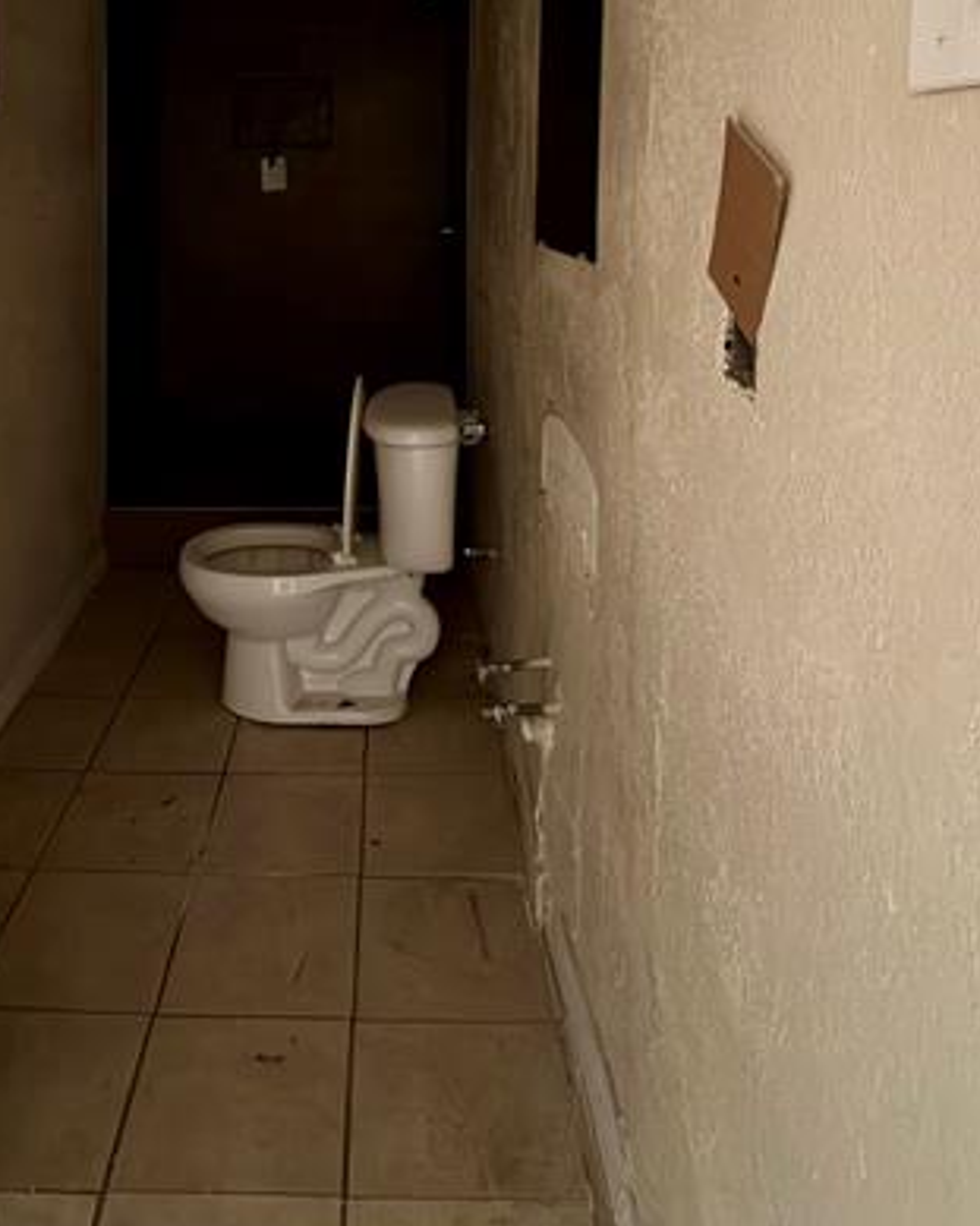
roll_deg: -0.2
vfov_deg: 59.1
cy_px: 246
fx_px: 979
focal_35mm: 27
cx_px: 337
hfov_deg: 52.3
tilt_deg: -2.5
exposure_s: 1/13
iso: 640
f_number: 2.2
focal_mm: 2.22
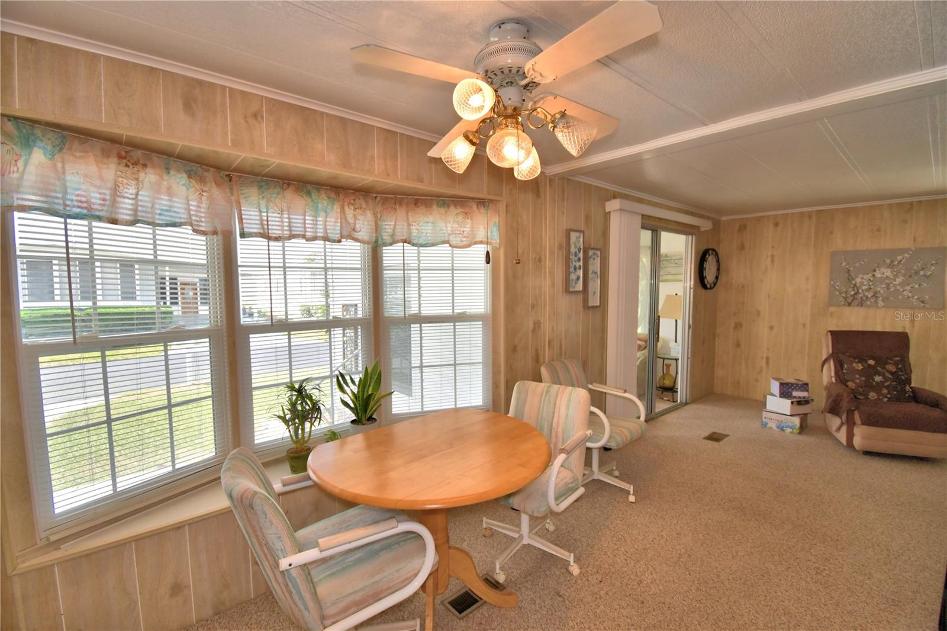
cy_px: 316
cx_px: 474
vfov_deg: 77.3
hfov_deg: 100.4
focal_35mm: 15
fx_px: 394
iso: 100
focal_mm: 10
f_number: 4.5
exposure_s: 1/80
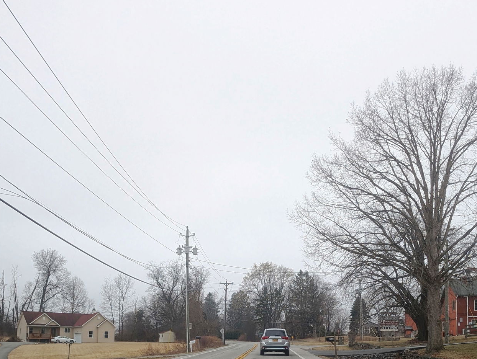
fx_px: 511
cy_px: 260
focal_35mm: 37
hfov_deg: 49.8
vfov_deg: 38.0
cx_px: 283
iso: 27
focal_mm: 6.9
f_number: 1.68
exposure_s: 1/310
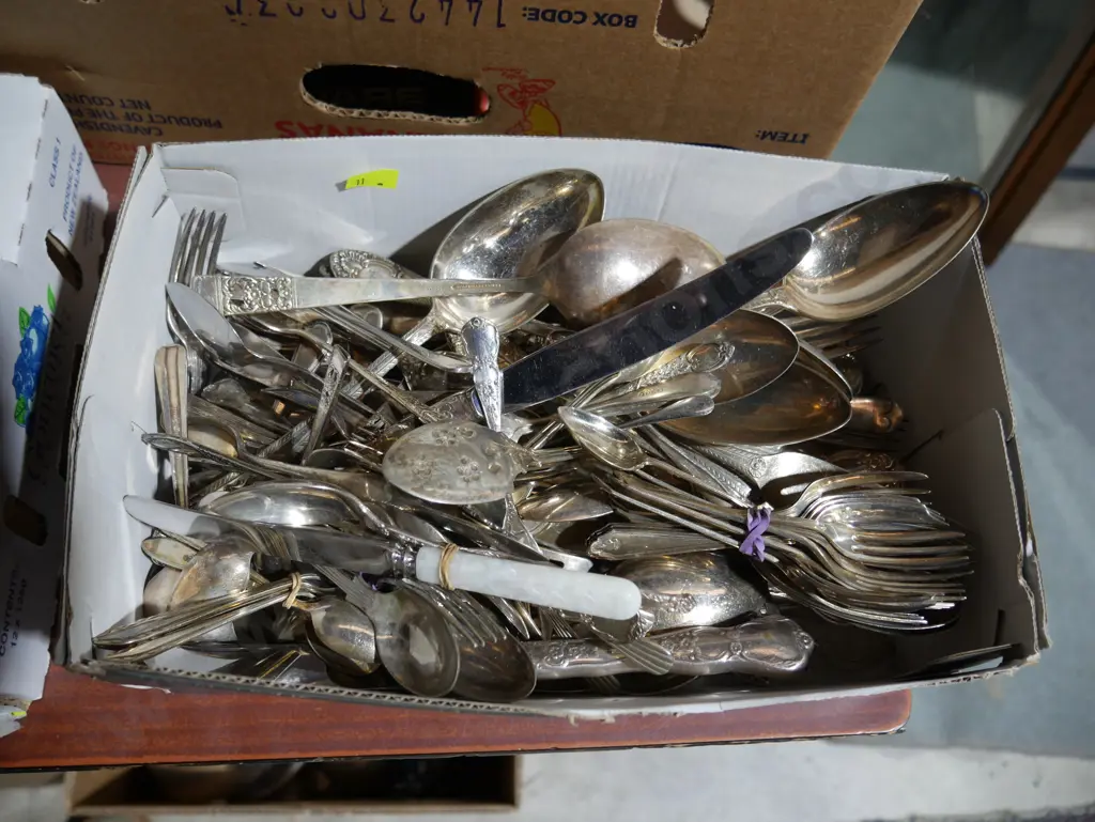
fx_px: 886
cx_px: 548
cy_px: 411
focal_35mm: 28
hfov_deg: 63.4
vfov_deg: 49.8
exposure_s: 1/60
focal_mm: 14
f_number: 3.5
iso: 320
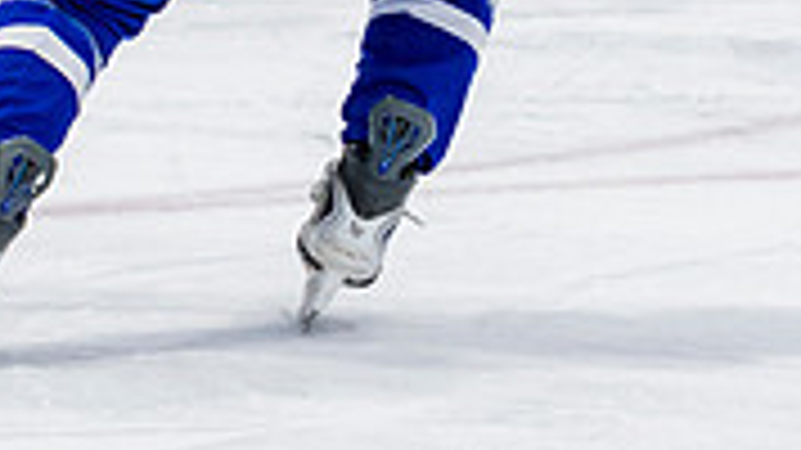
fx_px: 13823
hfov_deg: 3.3
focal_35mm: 651
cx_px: 238
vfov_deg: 1.9
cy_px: -320
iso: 1600
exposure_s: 1/800
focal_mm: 135
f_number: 3.2
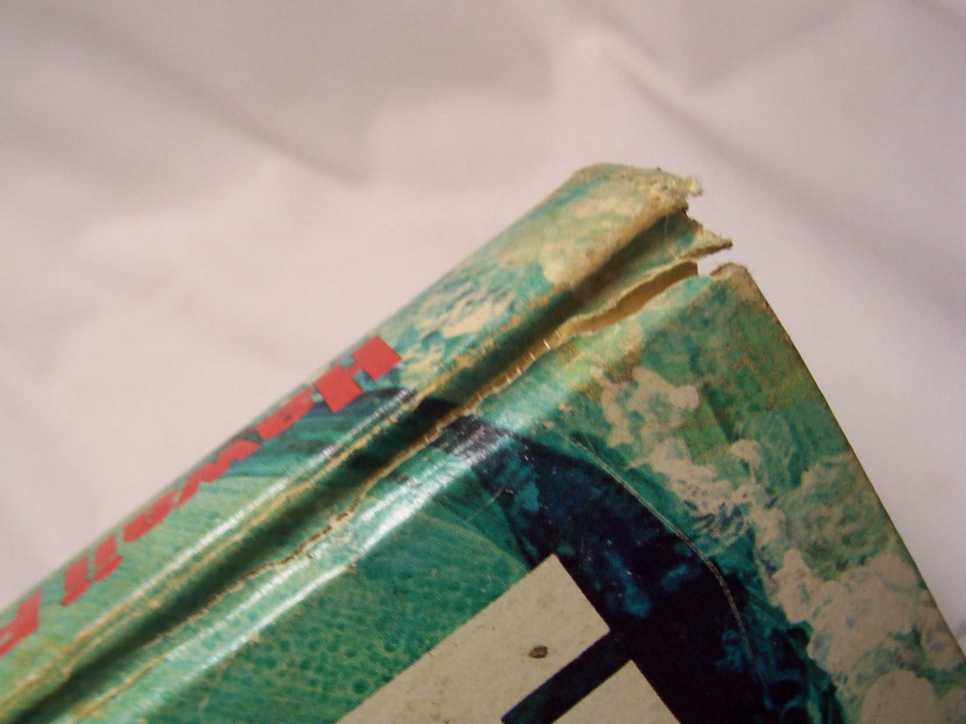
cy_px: 362
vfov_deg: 38.7
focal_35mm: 37
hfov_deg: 50.1
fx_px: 1033
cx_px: 483
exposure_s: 1/45
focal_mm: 5.6
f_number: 2.8
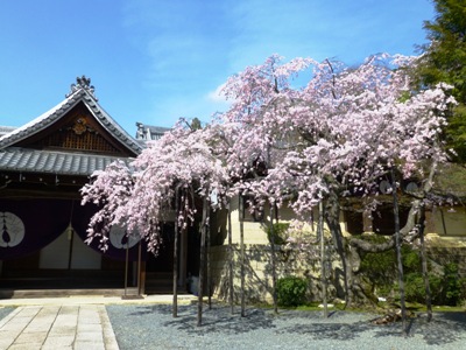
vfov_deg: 46.8
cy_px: 175
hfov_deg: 60.0
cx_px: 233
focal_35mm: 30
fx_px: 404
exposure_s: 1/800
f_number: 4
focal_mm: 5.4
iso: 100
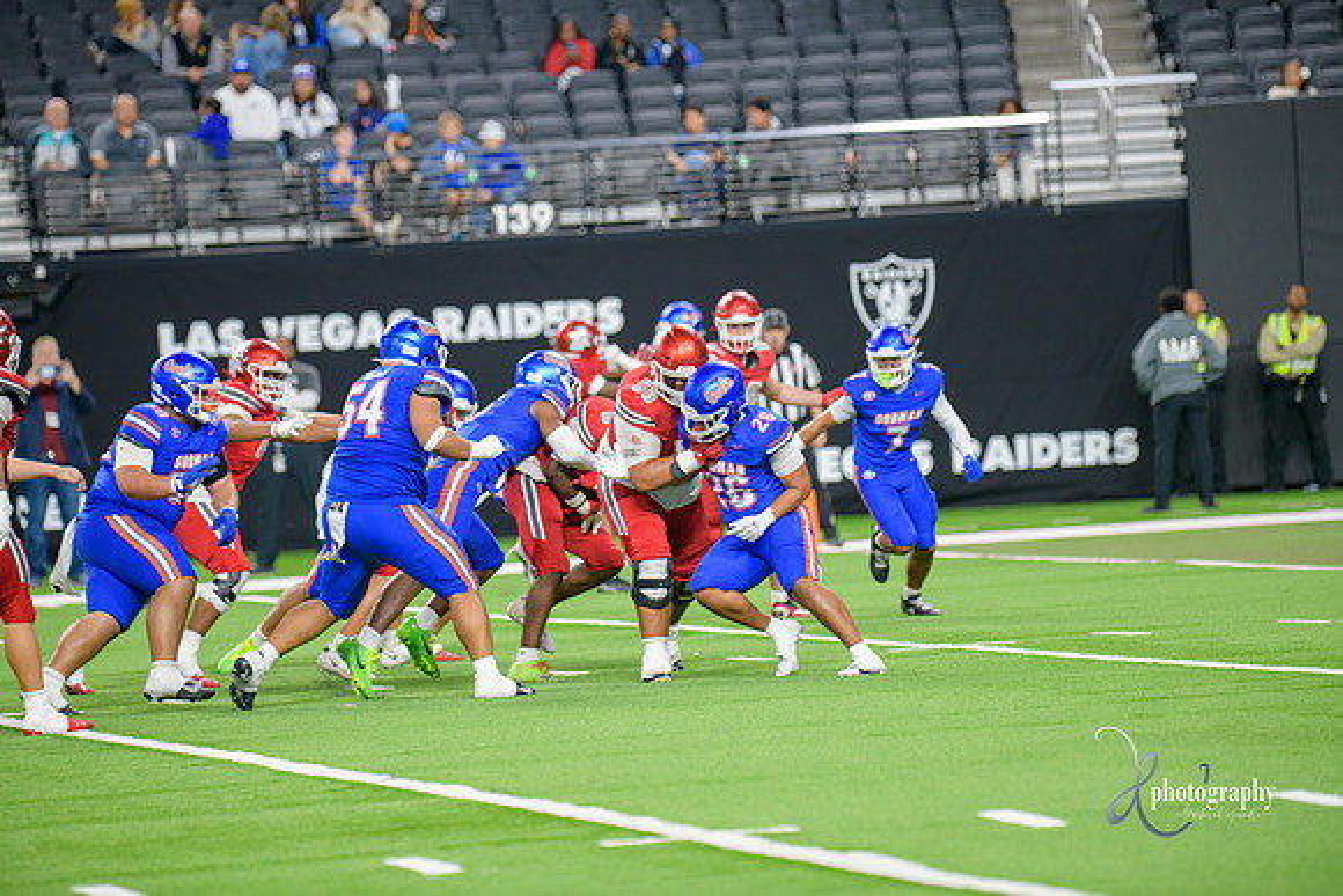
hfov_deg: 9.8
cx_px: 672
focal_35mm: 210
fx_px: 7836
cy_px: 448
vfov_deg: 6.5
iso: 1000
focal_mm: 210
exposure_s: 1/400
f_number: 2.8
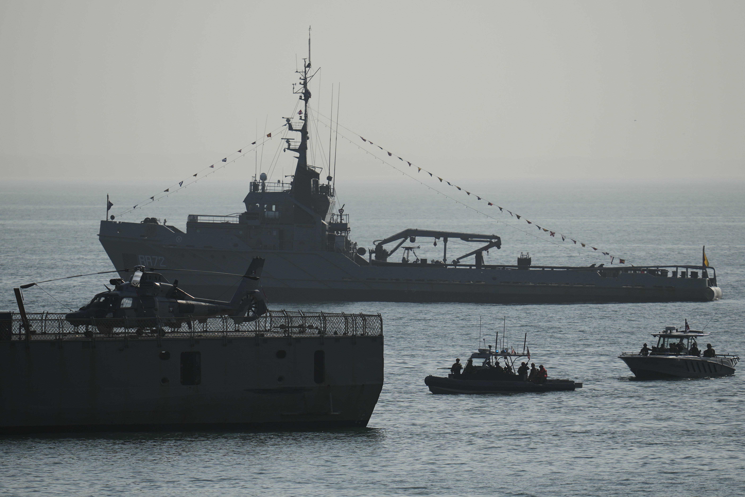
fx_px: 12416
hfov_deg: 3.4
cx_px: 372
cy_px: 248
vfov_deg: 2.3
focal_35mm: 600
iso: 100
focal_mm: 400
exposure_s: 1/8000
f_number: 3.2
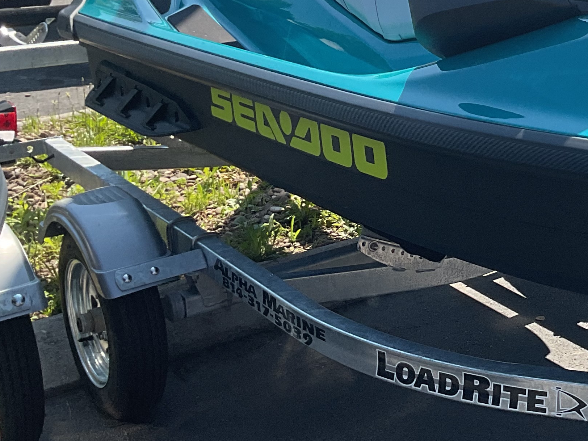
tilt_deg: -13.5
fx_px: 1223
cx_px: 667
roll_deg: -1.3
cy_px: 48
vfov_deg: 20.1
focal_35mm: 72
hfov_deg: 24.9
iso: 16
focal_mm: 3
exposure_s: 1/997
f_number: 1.8
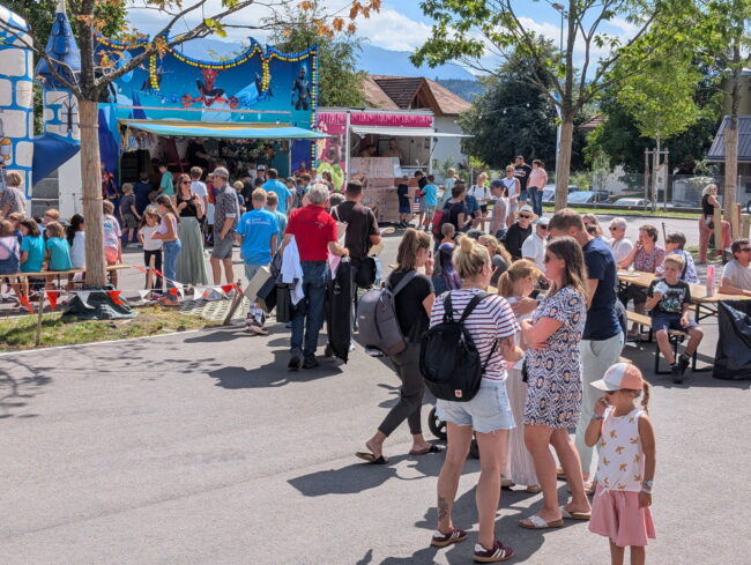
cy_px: 282
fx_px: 1064
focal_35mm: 49
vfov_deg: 29.7
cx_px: 376
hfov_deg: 38.9
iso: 22
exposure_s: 1/1112
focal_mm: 6.9
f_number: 1.68
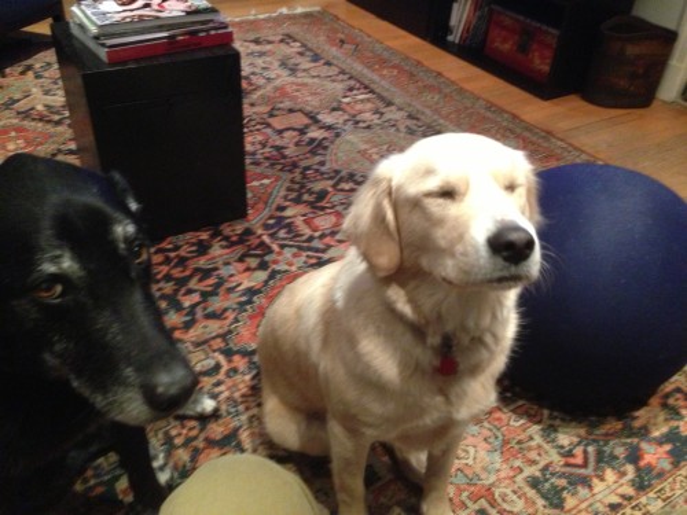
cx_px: 344
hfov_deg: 55.4
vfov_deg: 42.9
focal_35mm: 33
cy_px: 258
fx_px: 655
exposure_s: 1/15
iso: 640
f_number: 2.4
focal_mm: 4.13
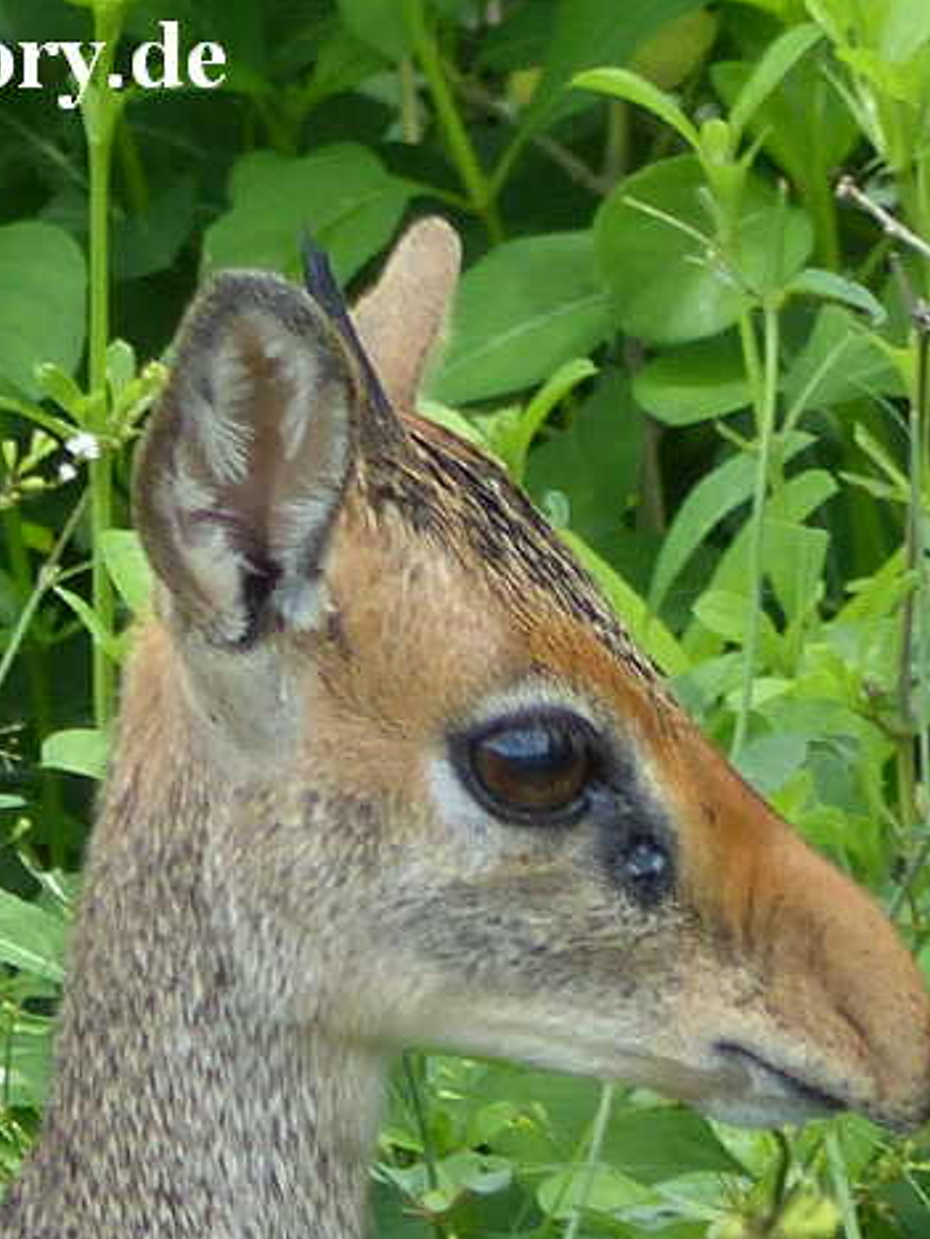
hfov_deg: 1.2
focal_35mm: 1282
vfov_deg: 1.5
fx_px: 45923
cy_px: 1321
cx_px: 336
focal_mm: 108
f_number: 4
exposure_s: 1/200
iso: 100
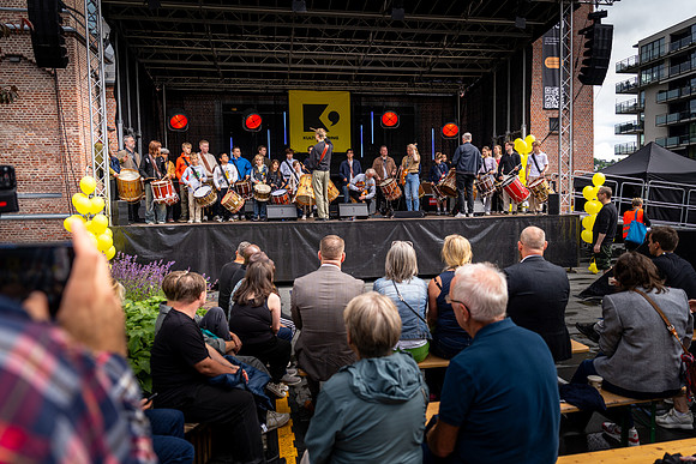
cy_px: 232
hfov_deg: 73.7
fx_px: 464
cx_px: 348
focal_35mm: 24
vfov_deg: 53.2
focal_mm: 24
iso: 100
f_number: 2.8
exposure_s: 1/640
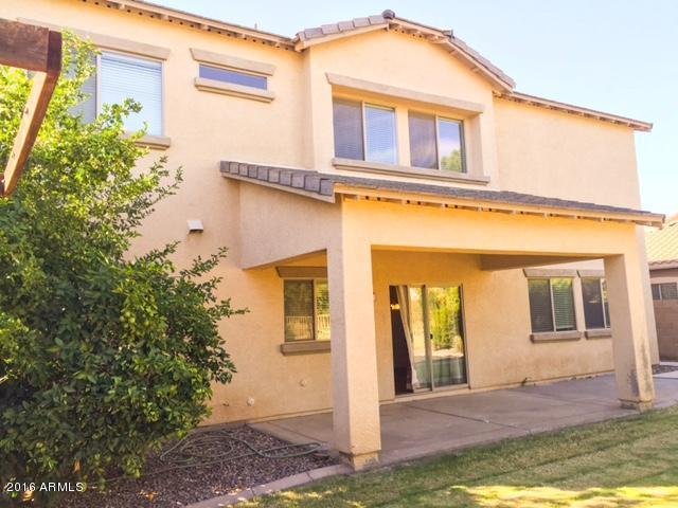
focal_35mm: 29
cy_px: 254
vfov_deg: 48.2
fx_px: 568
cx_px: 339
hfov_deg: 61.7
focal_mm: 4.15
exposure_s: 1/319
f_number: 2.2
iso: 32
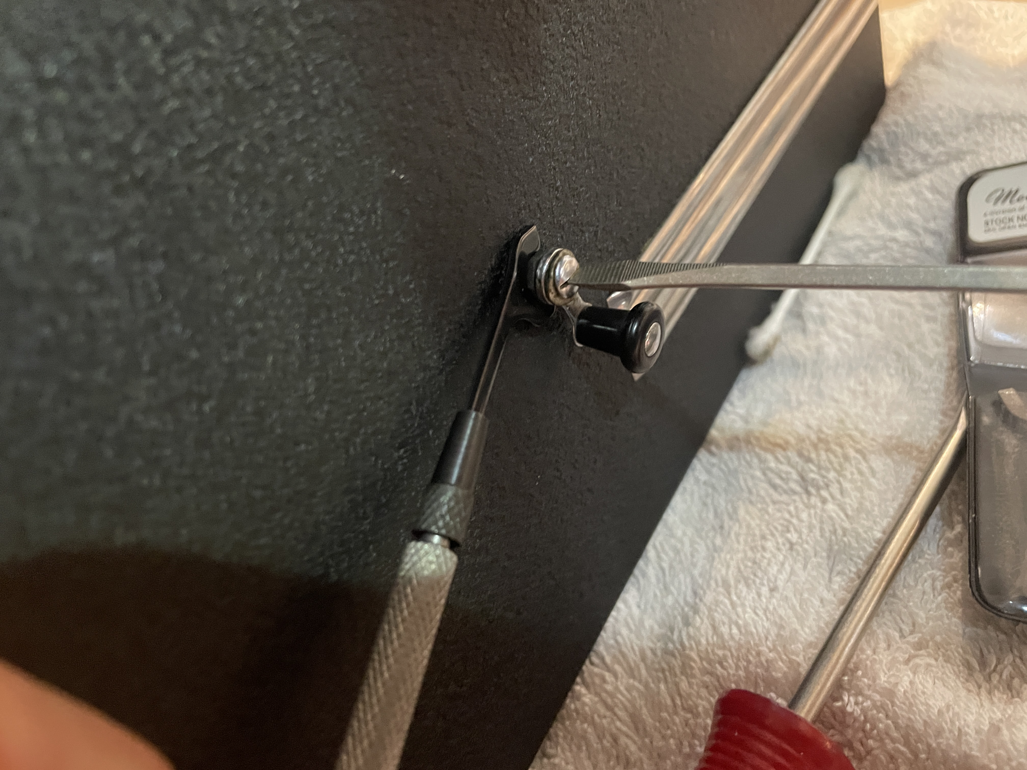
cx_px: 514
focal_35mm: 26
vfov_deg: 53.1
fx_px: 771
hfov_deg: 67.3
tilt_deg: -38.6
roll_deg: +27.6
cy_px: 385
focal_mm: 4.2
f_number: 1.6
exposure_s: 1/30
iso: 800
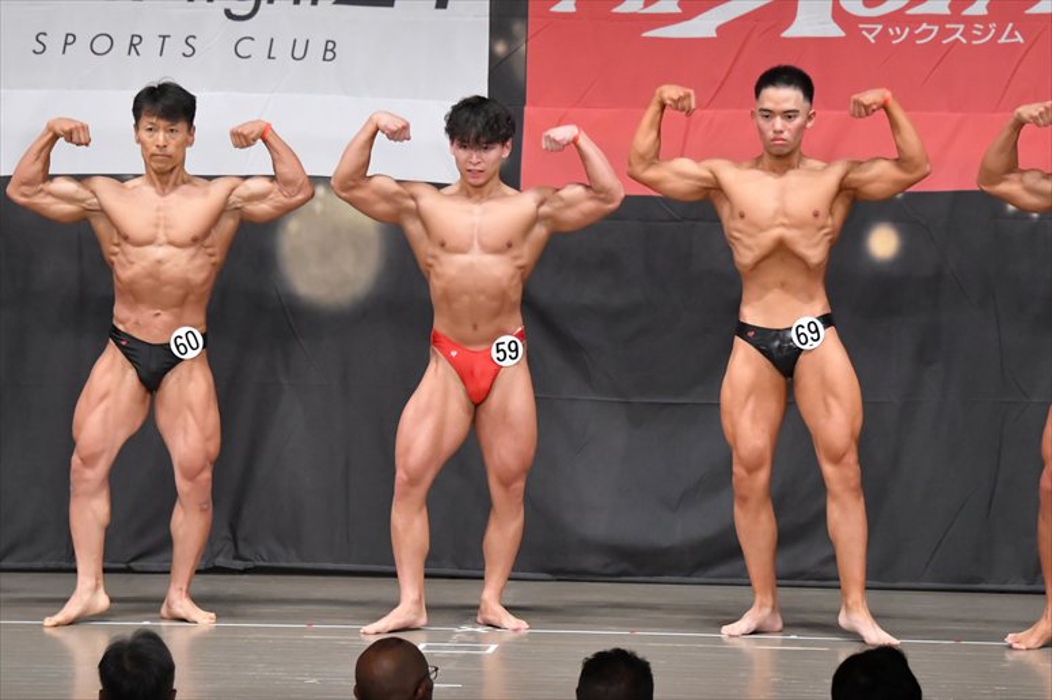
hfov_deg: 10.2
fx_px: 5900
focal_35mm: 202
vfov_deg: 6.8
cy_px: 350
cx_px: 526
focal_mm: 135
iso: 6400
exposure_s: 1/400
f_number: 5.6
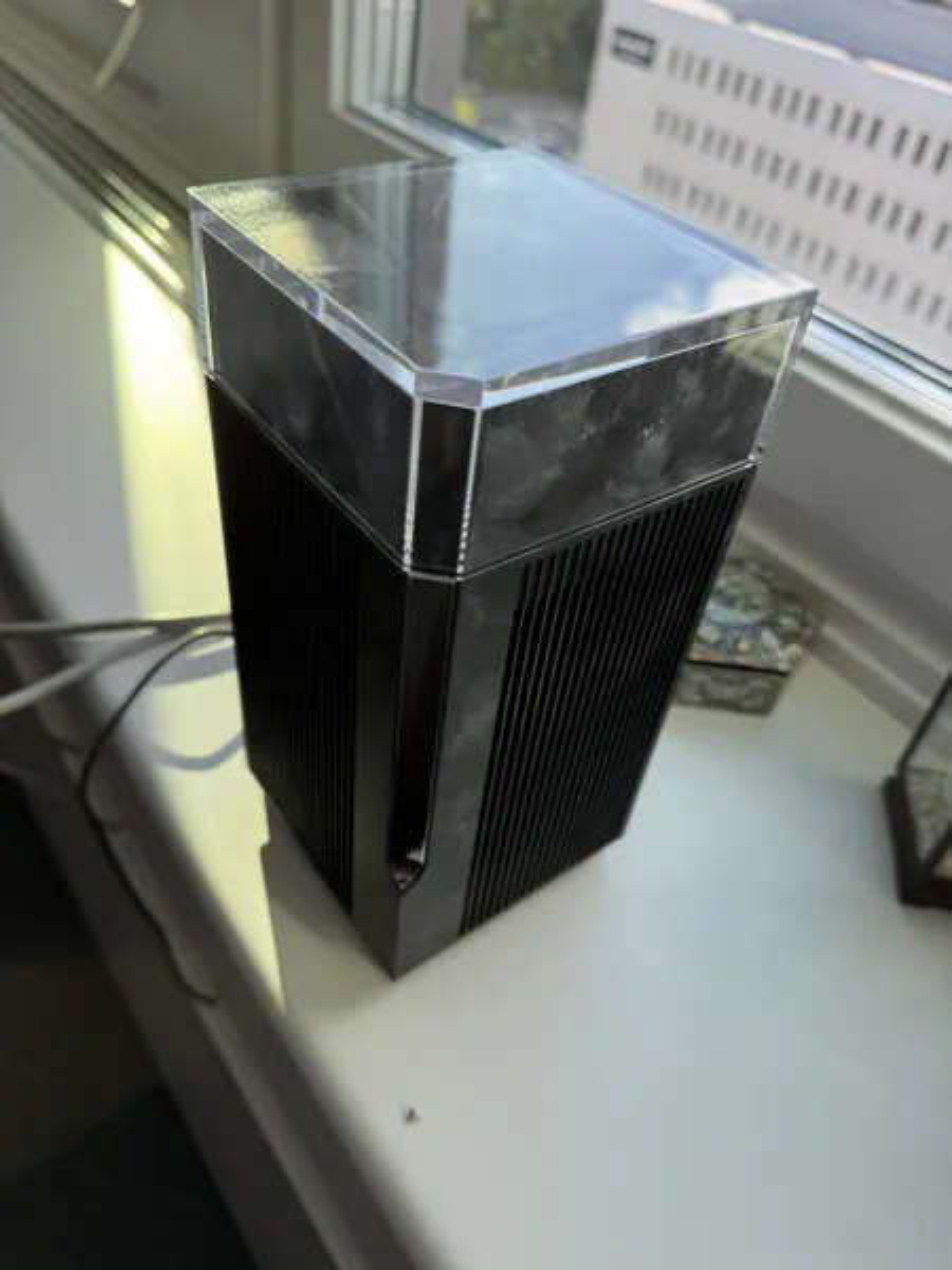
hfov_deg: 56.8
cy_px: 635
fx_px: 880
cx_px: 476
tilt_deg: -40.9
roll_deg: -8.4
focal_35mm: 24
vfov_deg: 71.6
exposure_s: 1/367
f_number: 1.78
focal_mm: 6.76
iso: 80
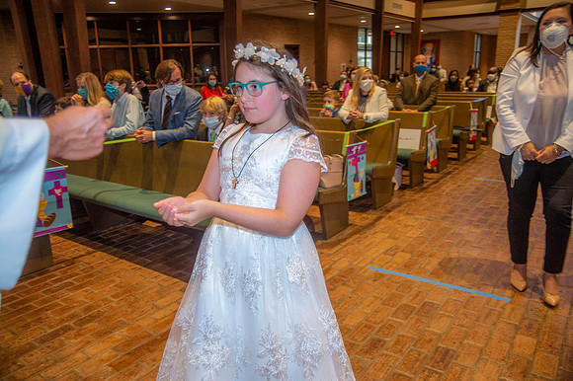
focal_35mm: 30
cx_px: 286
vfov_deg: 43.6
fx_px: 477
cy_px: 190
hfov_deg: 62.0
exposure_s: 1/125
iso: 1600
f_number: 4.5
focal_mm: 30
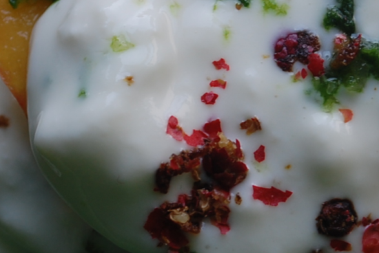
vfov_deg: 6.5
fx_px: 2224
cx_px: 190
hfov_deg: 9.7
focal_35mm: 211
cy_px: 66
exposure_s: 1/80
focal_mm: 55
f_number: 8
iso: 200
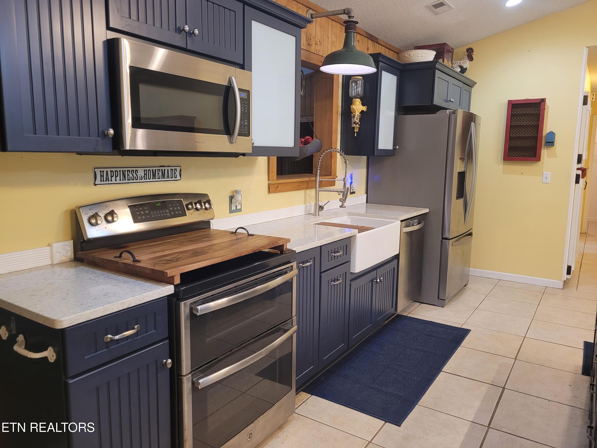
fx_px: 448
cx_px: 298
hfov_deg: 67.3
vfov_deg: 53.1
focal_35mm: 26
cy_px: 224
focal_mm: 5.4
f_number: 1.8
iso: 320
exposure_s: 1/40
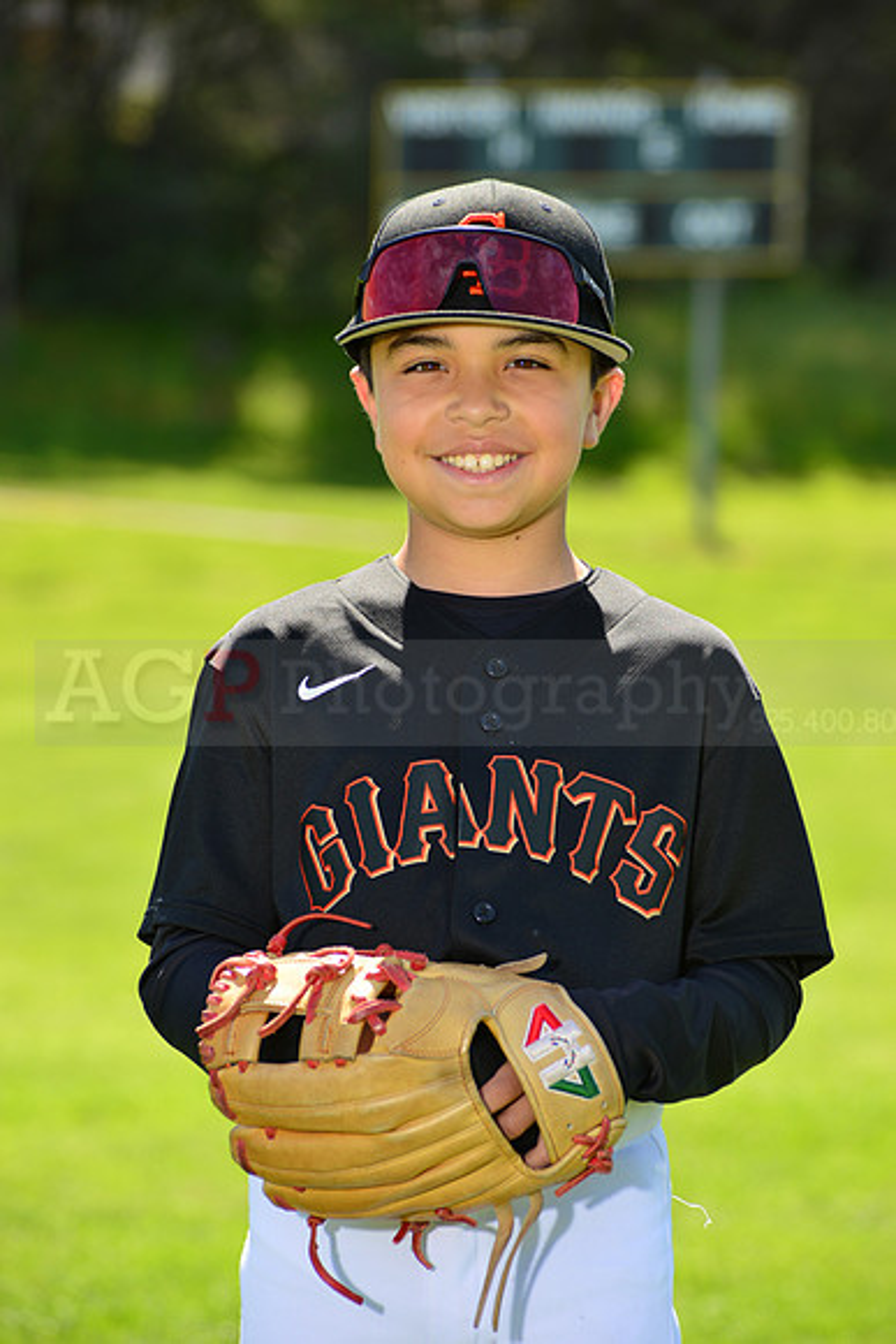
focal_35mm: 170
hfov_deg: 8.1
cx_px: 448
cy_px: 672
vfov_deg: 12.1
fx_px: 6342
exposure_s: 1/250
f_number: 8
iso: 200
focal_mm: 170
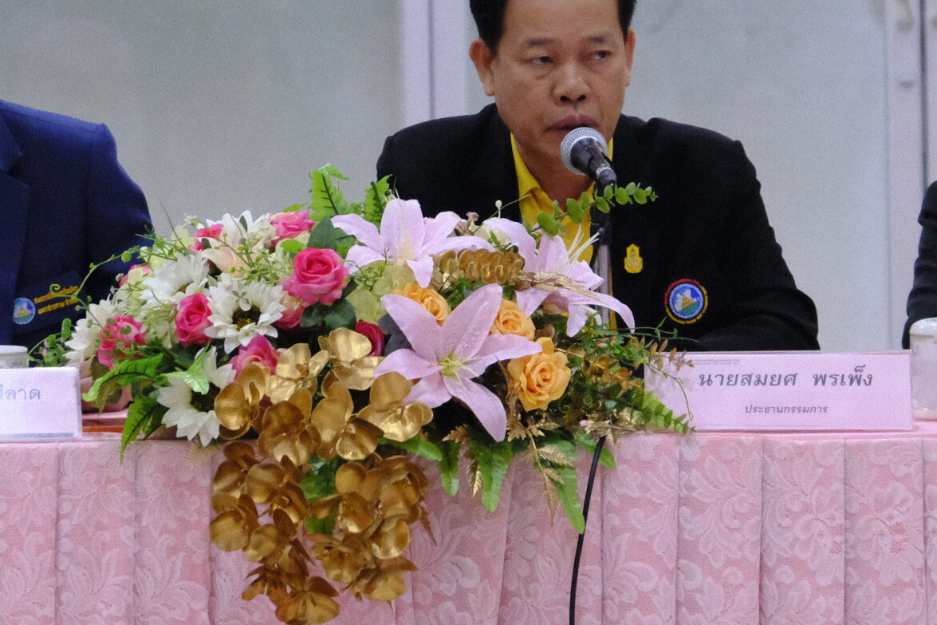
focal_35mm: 401
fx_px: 10435
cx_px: 511
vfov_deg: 3.4
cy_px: 77
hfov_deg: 5.1
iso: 6400
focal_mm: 122.6
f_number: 5.6
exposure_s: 1/340
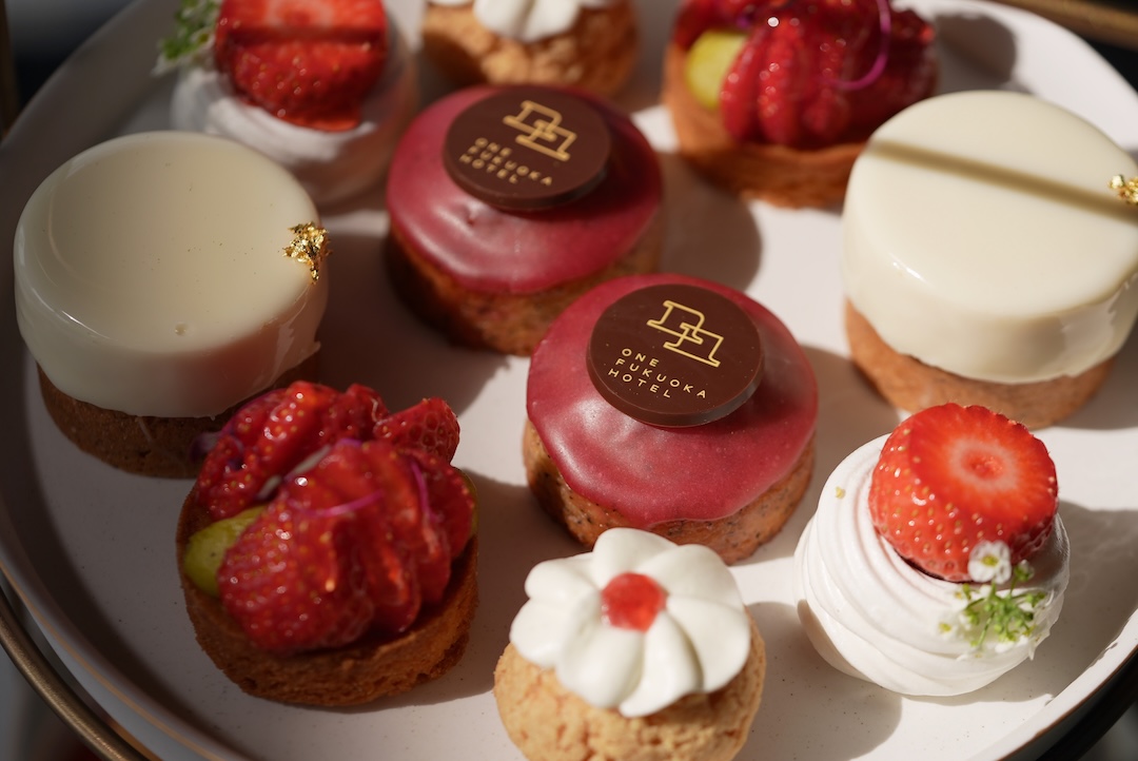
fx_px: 2847
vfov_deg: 15.2
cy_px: 380
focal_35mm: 90
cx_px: 569
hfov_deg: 22.6
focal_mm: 90
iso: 80
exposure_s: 1/640
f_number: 4
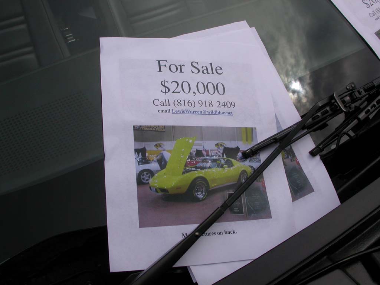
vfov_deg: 37.7
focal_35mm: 38
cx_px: 190
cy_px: 142
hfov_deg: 49.0
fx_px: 417
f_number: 7.5
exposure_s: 1/476
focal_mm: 7.85
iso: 100
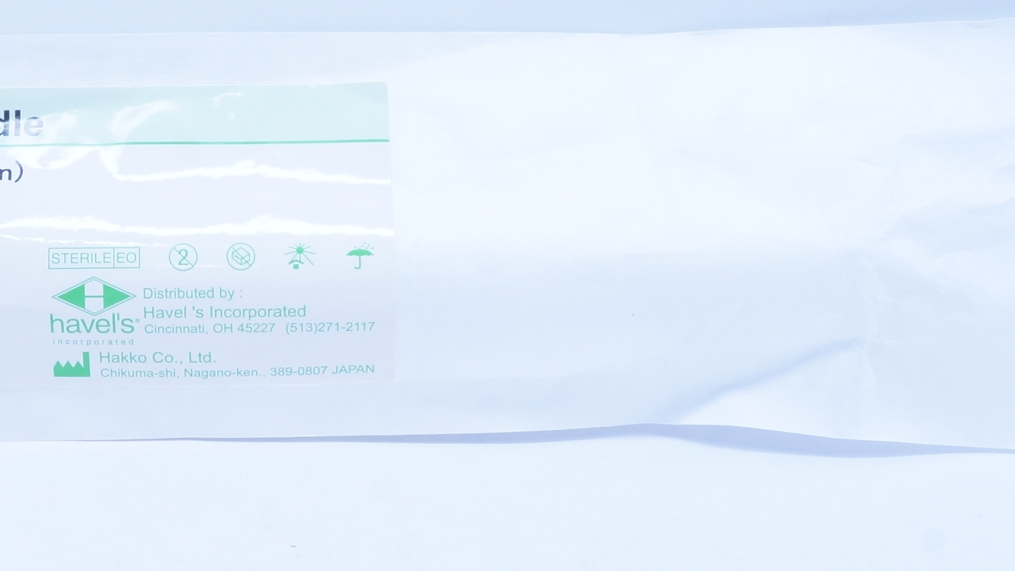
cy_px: 230
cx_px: 126
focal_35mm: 85
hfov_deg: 24.4
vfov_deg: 14.2
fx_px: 2288
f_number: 16
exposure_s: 1/10
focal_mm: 22
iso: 400
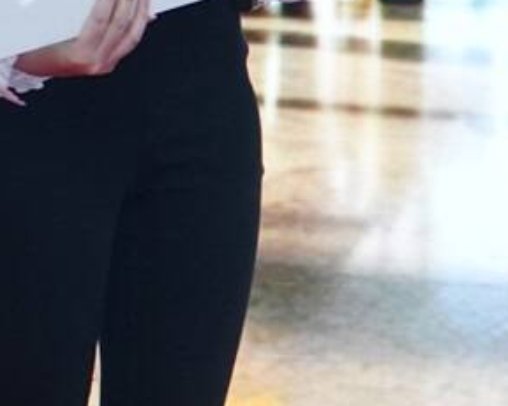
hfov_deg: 2.6
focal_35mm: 726
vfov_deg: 2.1
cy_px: -174
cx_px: 1286
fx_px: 10908
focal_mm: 106
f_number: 4.5
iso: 2000
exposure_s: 1/160
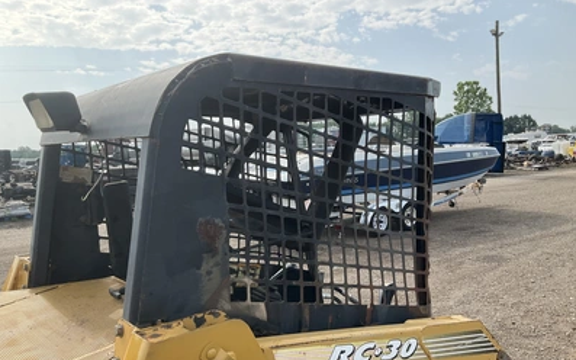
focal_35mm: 31
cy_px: 215
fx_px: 487
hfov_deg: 61.2
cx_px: 289
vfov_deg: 40.4
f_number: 1.8
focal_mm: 3
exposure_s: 1/898
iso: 25
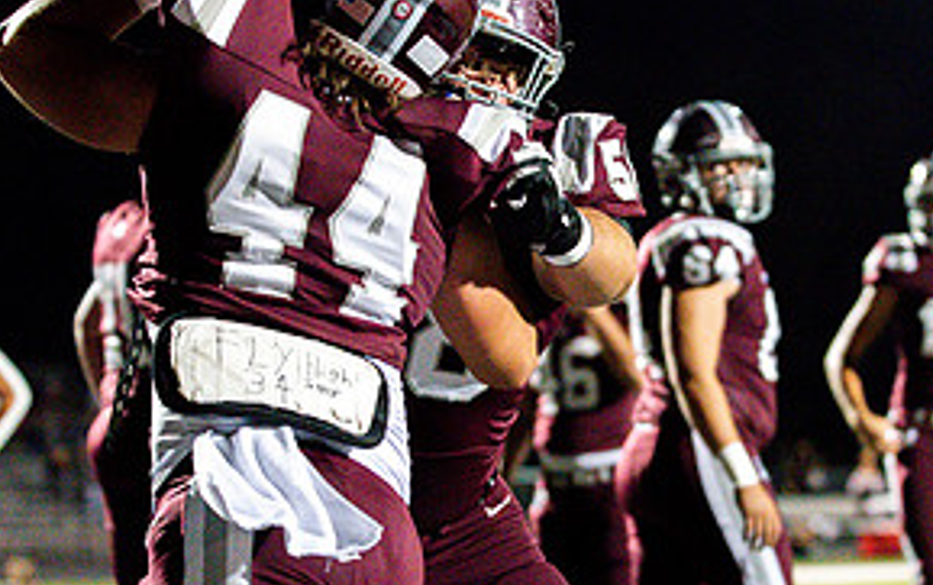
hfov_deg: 11.4
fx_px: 4681
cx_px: 571
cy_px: 405
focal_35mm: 184
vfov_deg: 7.1
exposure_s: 1/800
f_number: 2.8
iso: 11400
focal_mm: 80
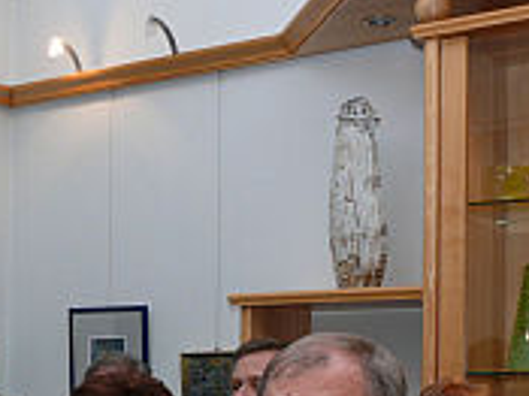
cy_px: 484
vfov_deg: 15.7
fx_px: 1374
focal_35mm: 90
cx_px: -36
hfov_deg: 20.8
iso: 100
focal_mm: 7.4
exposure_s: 1/30
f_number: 4
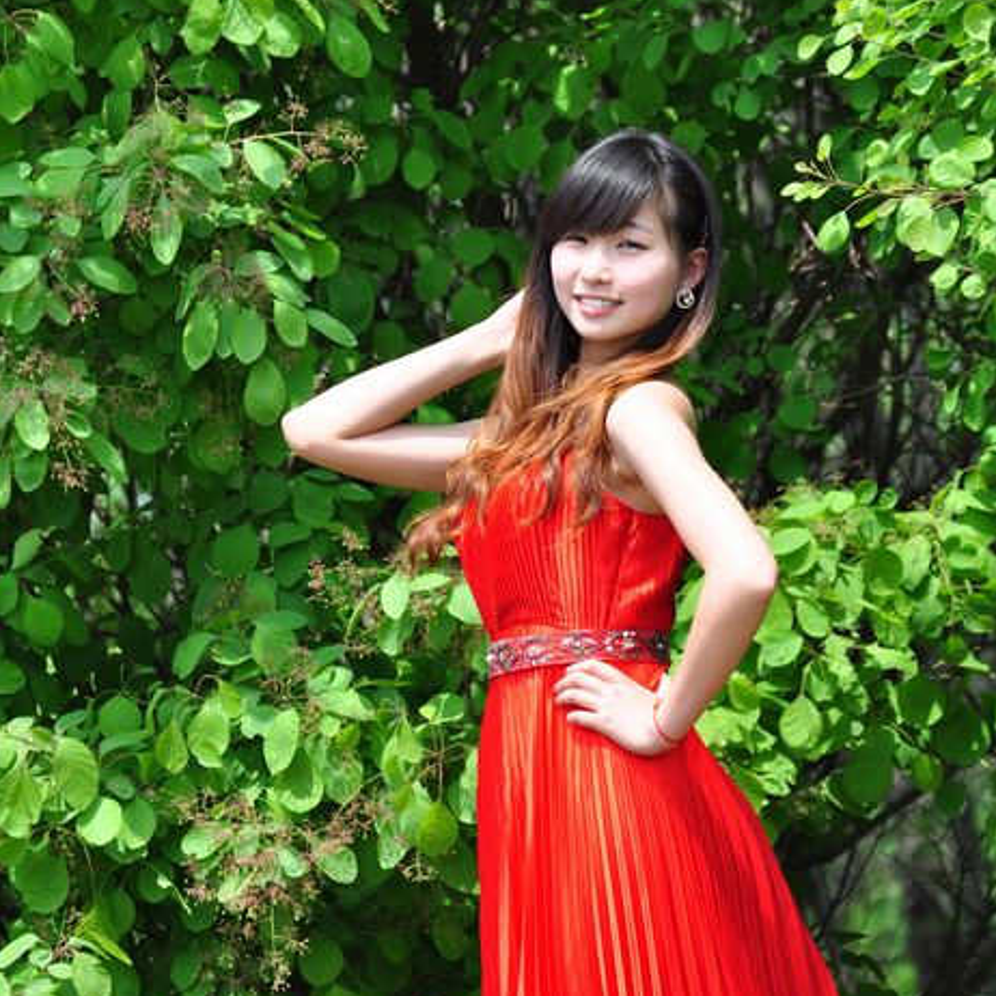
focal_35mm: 280
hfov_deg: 6.3
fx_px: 9103
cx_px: 499
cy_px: 556
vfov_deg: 6.3
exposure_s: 1/500
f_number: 5.6
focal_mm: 145
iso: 200
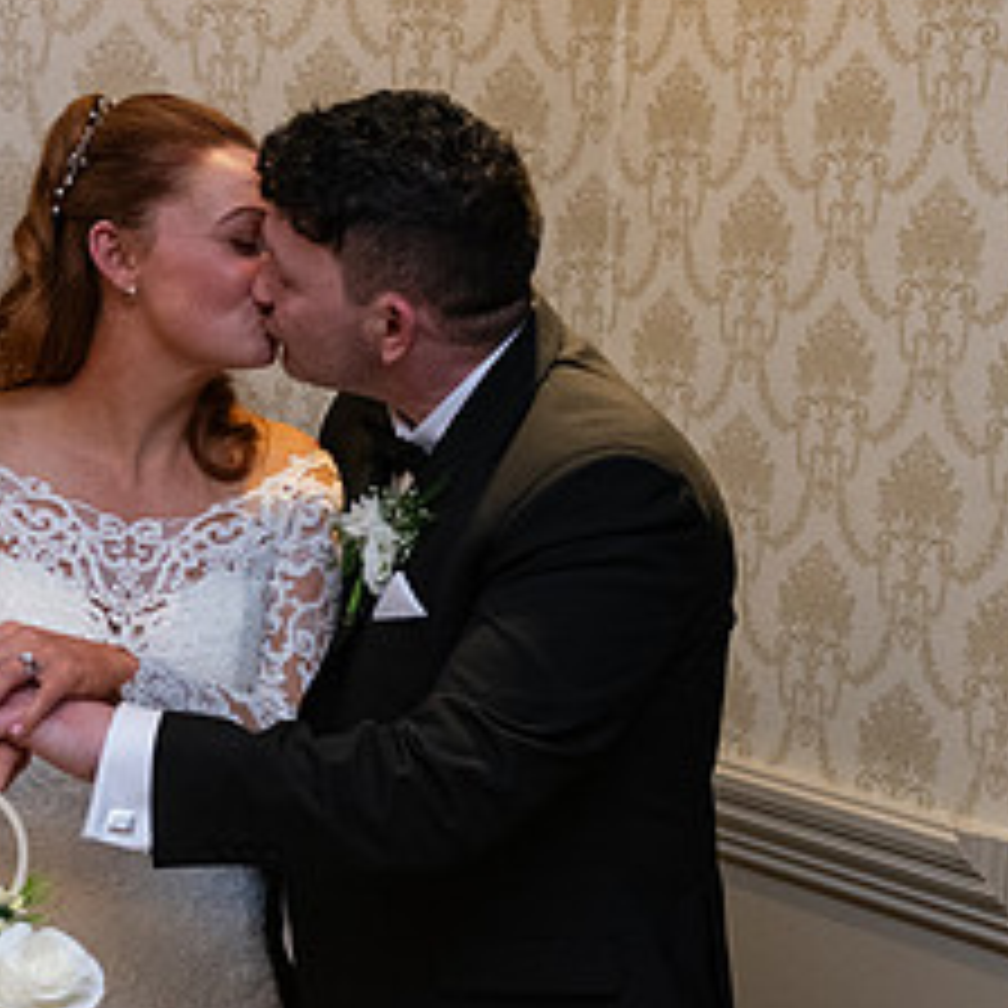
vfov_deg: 23.3
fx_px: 2438
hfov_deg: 22.9
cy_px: 623
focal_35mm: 74
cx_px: 148
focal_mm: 29
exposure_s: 1/160
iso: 1000
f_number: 3.5
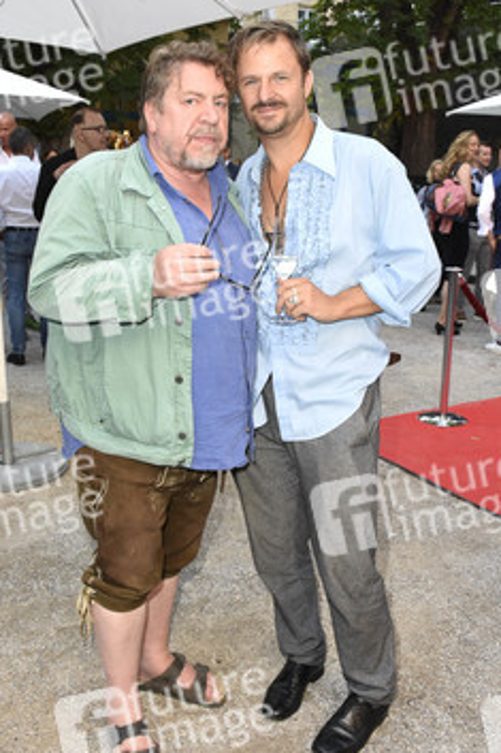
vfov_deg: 55.8
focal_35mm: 34
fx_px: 710
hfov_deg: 38.8
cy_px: 399
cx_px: 226
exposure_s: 1/160
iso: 800
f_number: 6.3
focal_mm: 20
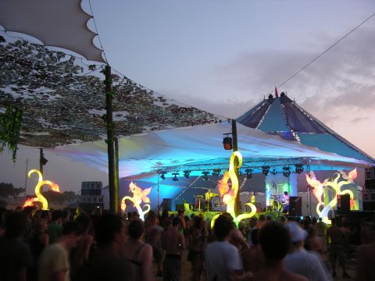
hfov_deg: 52.6
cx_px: 188
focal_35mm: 35
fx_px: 379
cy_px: 140
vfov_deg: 40.7
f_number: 2.8
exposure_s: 1/4.3
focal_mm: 8.9
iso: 132
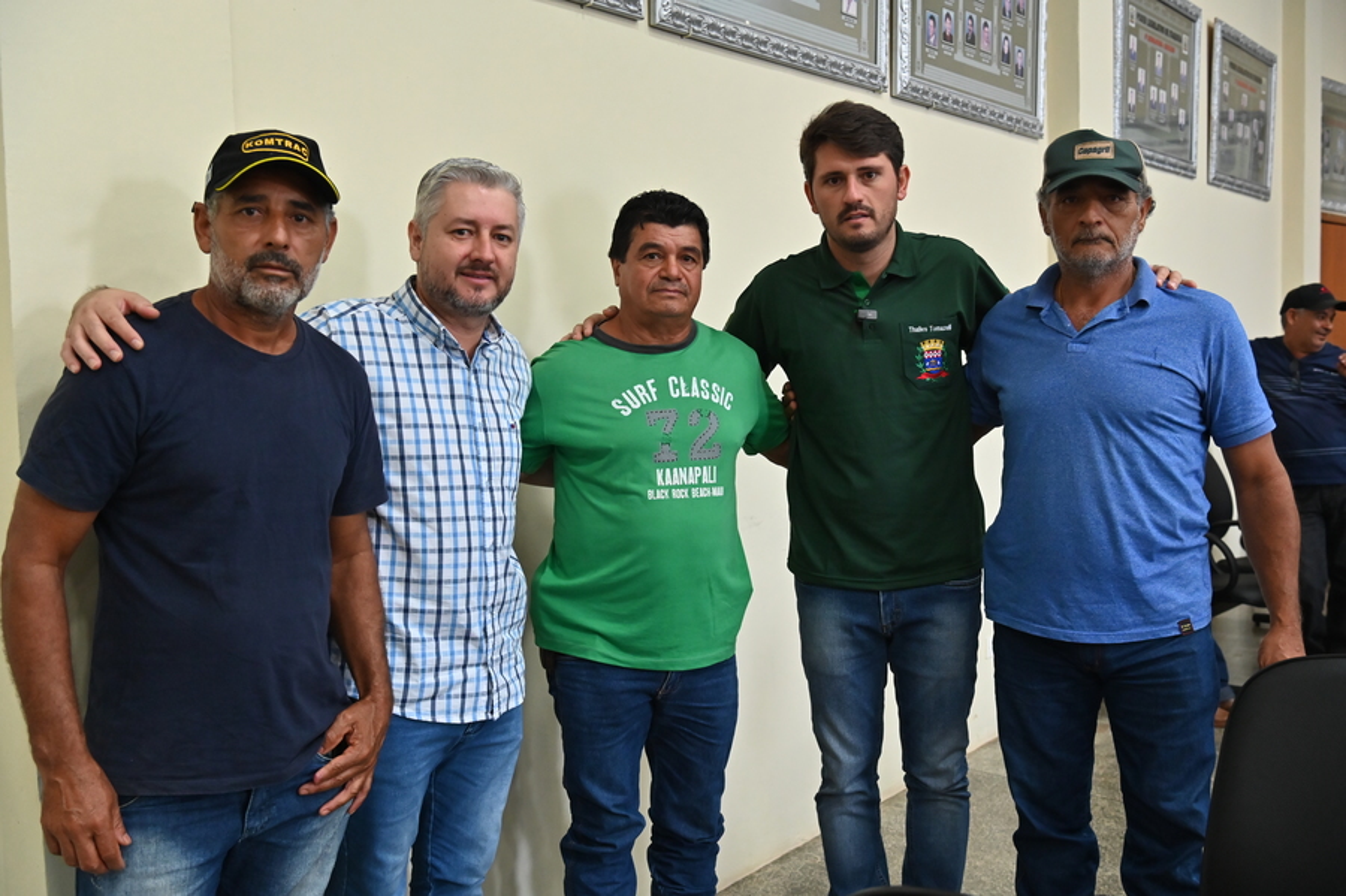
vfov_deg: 36.8
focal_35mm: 36
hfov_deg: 53.2
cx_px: 673
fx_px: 1345
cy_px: 448
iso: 3200
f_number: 5.6
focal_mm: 36
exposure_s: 1/100
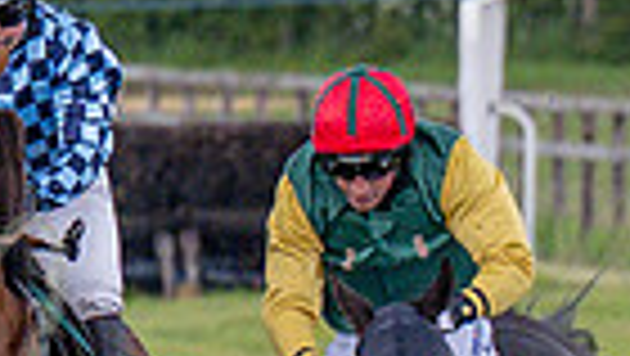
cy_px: 648
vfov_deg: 0.5
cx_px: -689
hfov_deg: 0.8
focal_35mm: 2637
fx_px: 44085
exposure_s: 1/1600
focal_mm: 175
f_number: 4
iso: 400
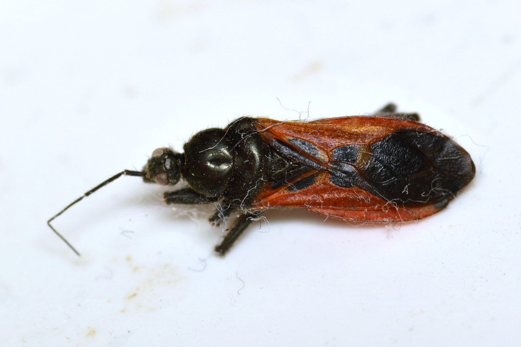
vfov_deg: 9.1
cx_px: 260
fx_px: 2171
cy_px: 174
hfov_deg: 13.7
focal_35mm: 150
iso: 100
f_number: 18
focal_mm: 100
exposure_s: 1/200
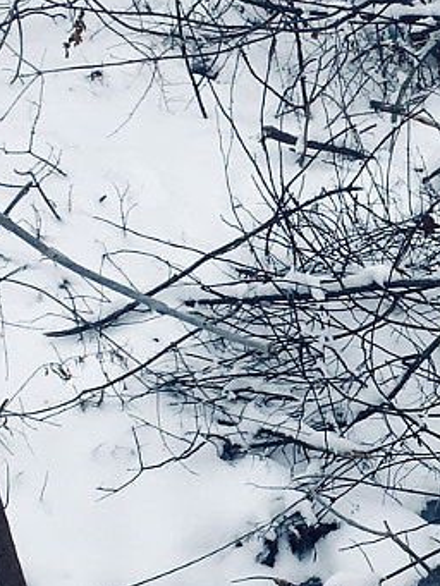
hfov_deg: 10.7
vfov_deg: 14.5
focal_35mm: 136
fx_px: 2303
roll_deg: +3.7
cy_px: 294
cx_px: 528
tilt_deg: -32.2
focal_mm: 4.15
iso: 25
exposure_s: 1/381
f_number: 2.2
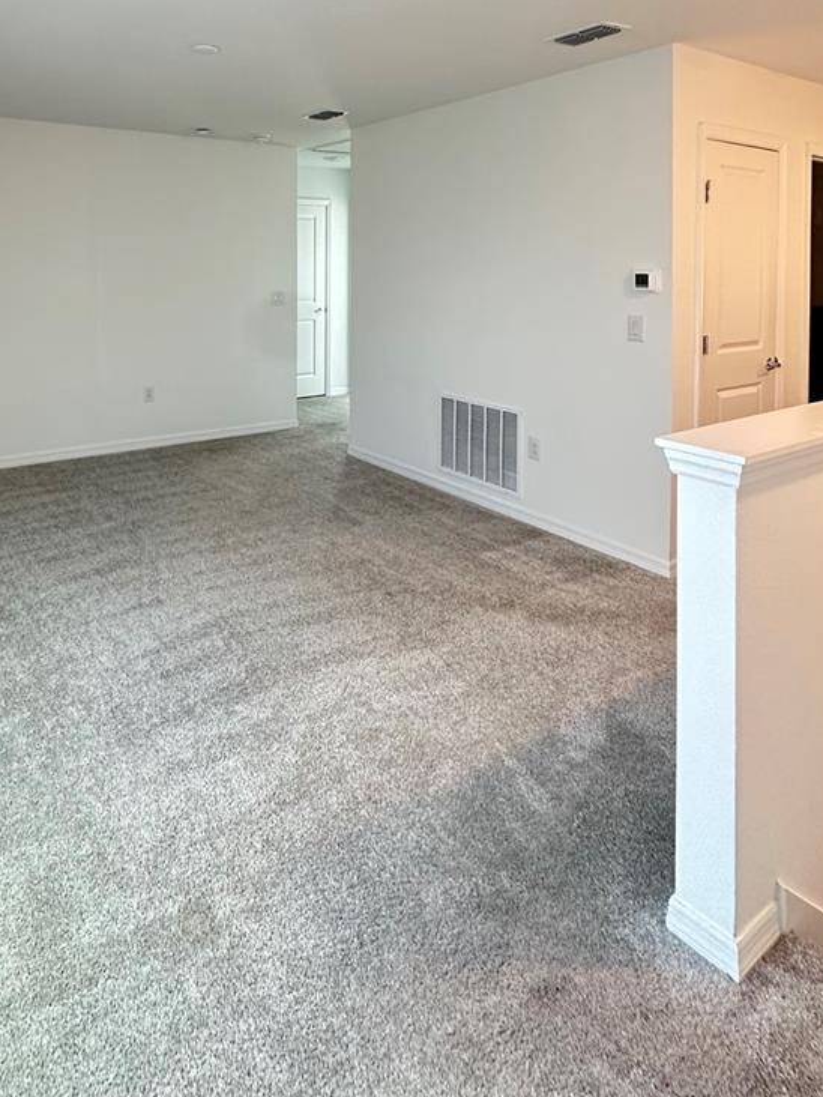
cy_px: 272
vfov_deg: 69.0
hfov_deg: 57.4
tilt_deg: -1.9
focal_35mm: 23
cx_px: 266
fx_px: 729
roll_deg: -0.3
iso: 320
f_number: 2.2
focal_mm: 2.22
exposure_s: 1/60
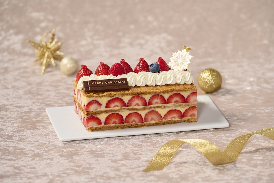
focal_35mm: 200
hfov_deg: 10.3
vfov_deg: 6.9
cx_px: 137
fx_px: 1522
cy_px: 92
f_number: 5.6
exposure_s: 1/100
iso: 64
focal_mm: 200
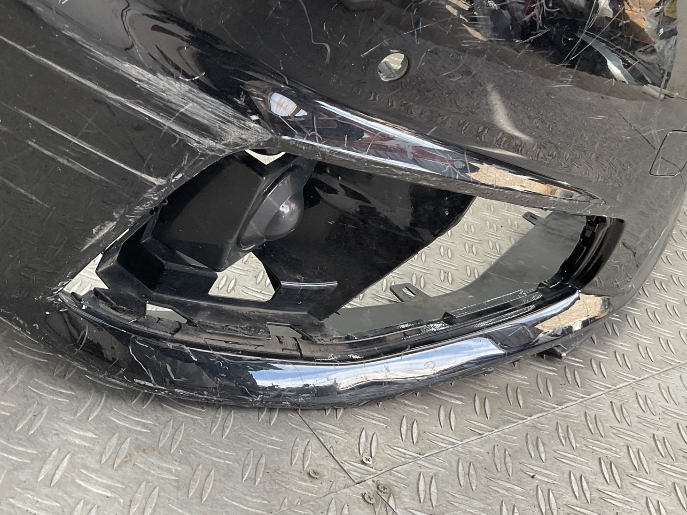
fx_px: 794
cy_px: 162
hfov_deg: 46.4
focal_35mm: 40
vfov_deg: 35.5
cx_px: 261
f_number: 1.8
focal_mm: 3
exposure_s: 1/100
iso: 40
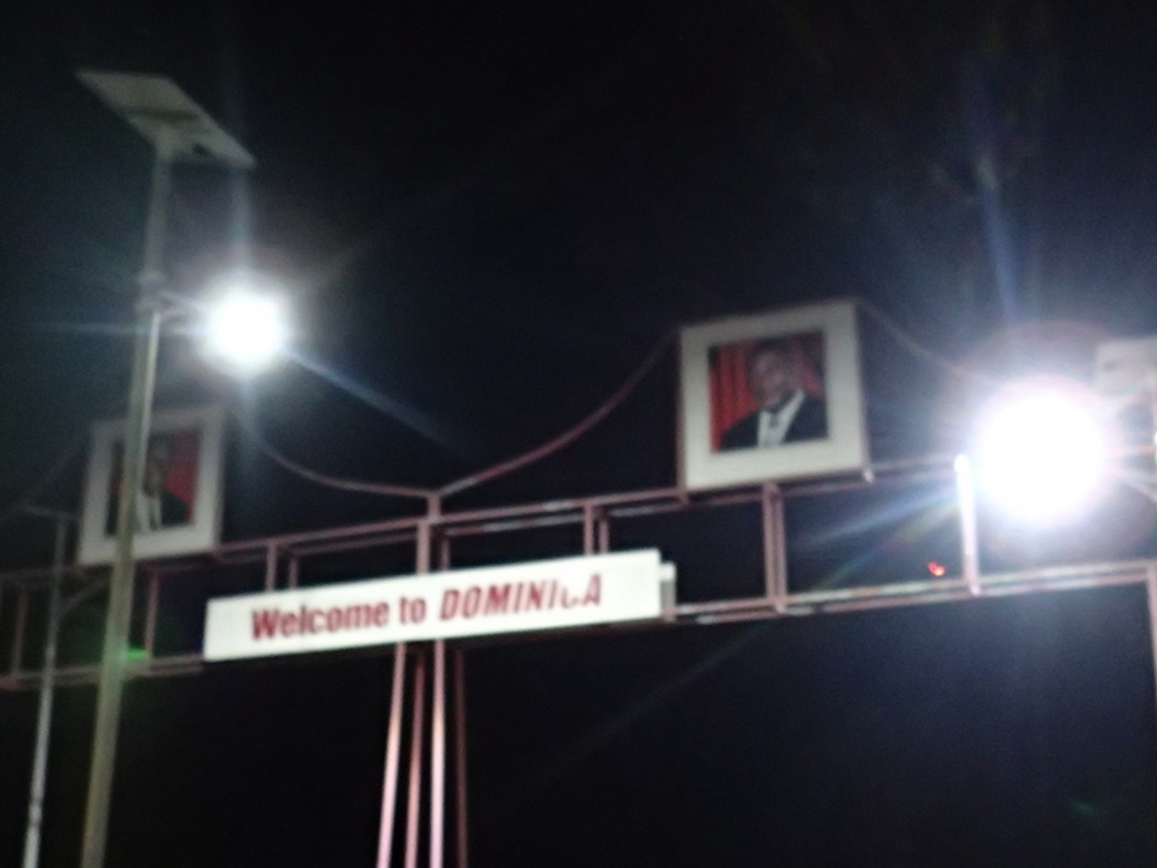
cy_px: 568
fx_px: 1404
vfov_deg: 34.1
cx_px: 635
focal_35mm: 42
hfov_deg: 44.7
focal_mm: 4.5
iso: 800
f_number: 2
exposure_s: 1/8
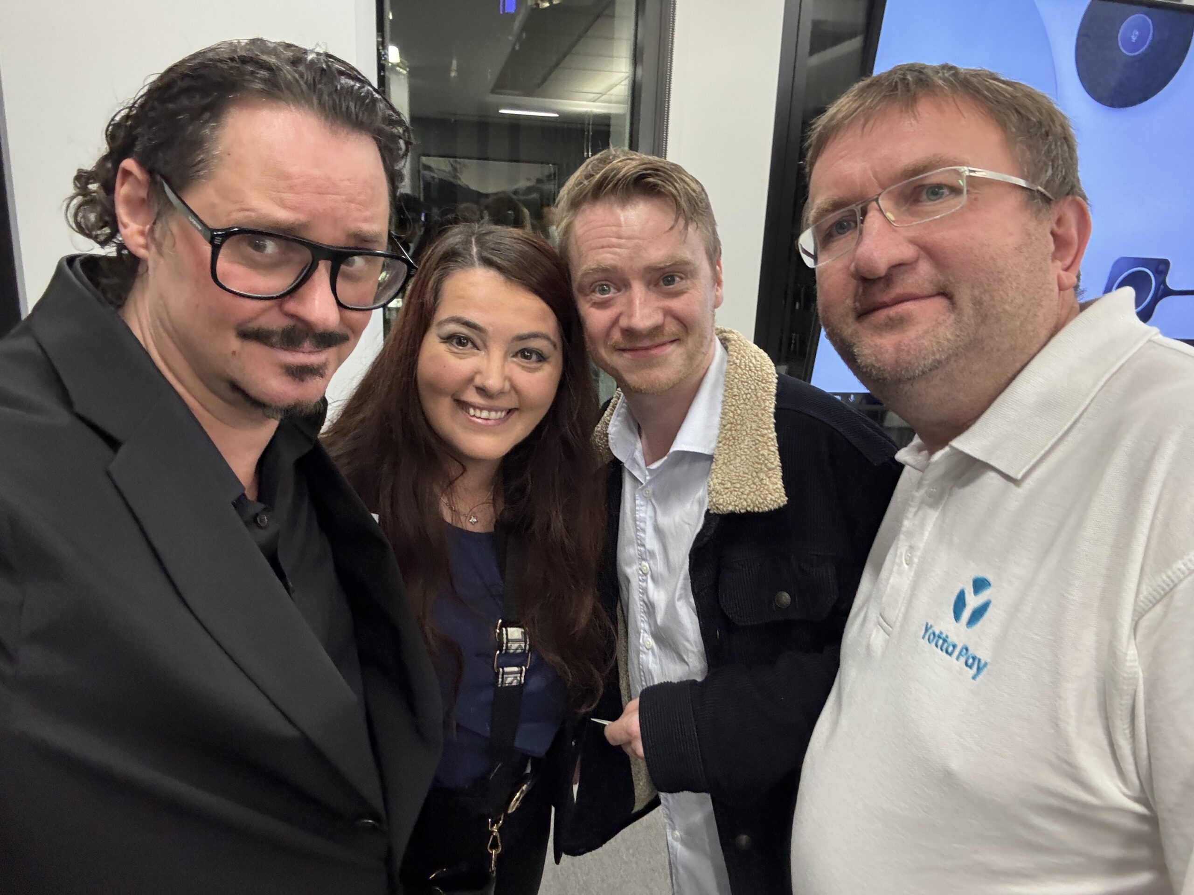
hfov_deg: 73.9
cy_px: 448
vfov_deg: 58.9
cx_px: 597
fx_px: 793
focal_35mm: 23
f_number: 1.9
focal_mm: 2.69
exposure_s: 1/33
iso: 320
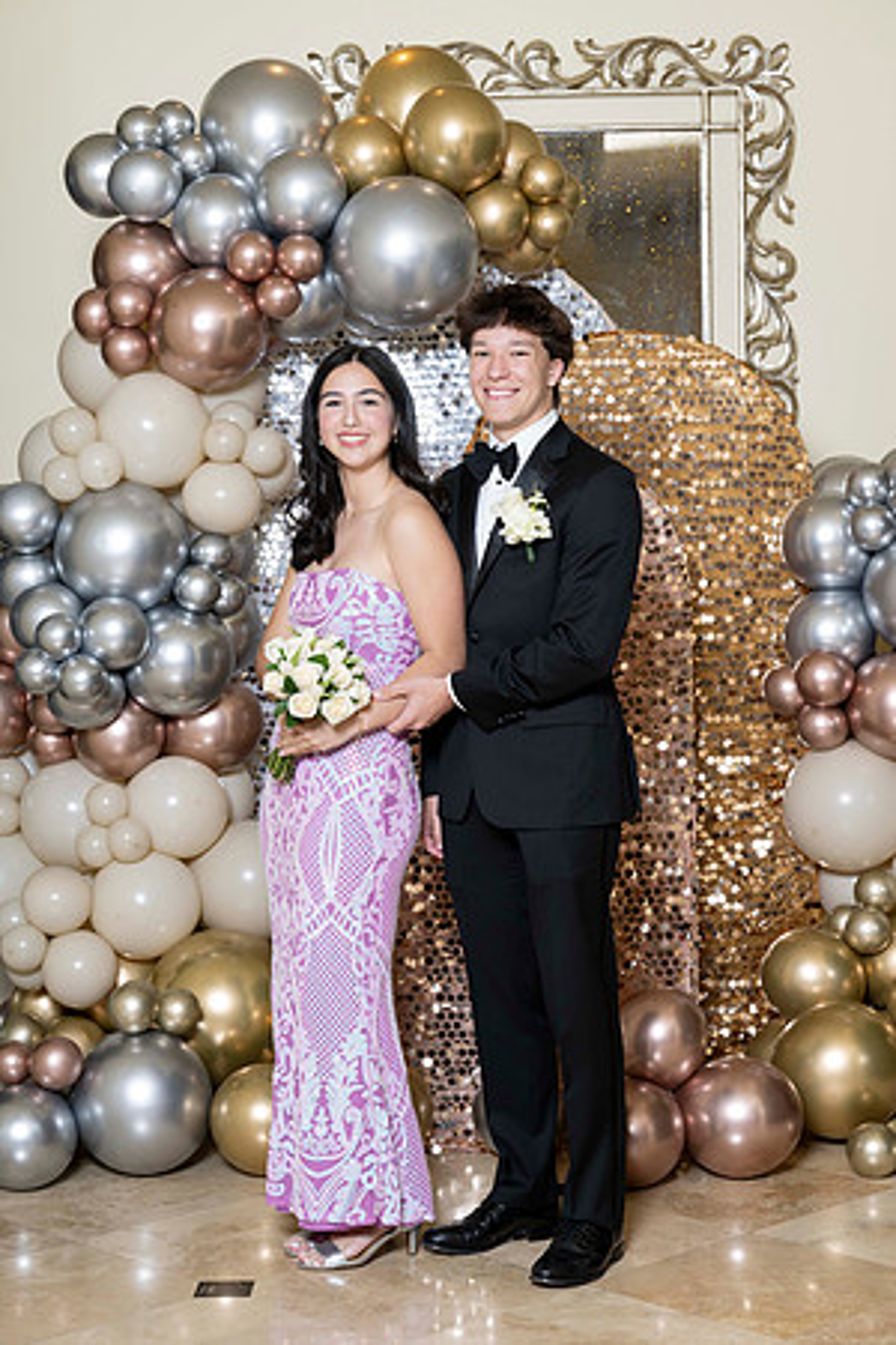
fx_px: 2613
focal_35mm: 70
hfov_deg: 19.5
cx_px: 448
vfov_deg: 28.8
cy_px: 672
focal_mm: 70
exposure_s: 1/200
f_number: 5.6
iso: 250
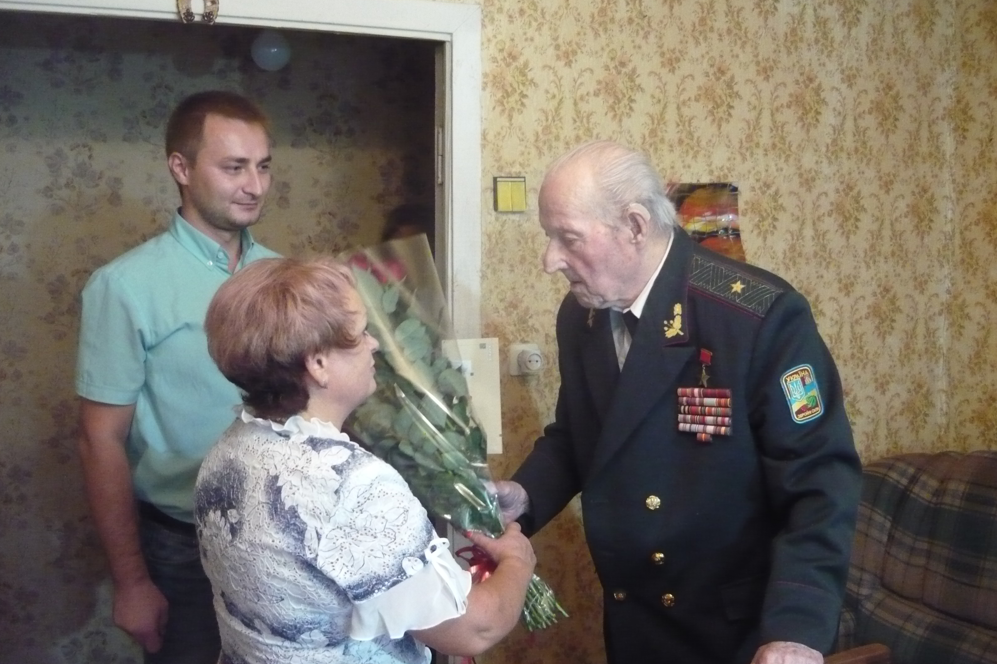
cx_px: 496
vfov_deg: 37.8
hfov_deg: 54.4
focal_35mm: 35
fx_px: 969
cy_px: 317
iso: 800
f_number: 2.8
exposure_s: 1/30
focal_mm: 5.5
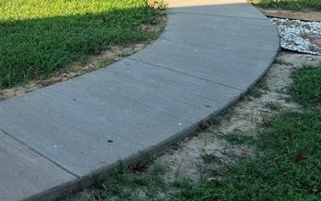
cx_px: 112
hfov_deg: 27.0
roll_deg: -2.2
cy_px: -62
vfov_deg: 16.2
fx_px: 665
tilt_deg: -9.8
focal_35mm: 76
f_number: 1.5
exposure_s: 1/1698
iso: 50
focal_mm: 5.7
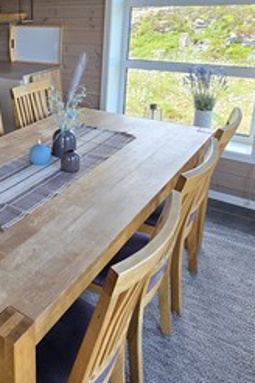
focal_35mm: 33
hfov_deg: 35.9
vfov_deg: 55.8
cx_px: -2
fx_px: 351
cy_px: 123
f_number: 1.9
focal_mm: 2.2
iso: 100
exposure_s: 1/100
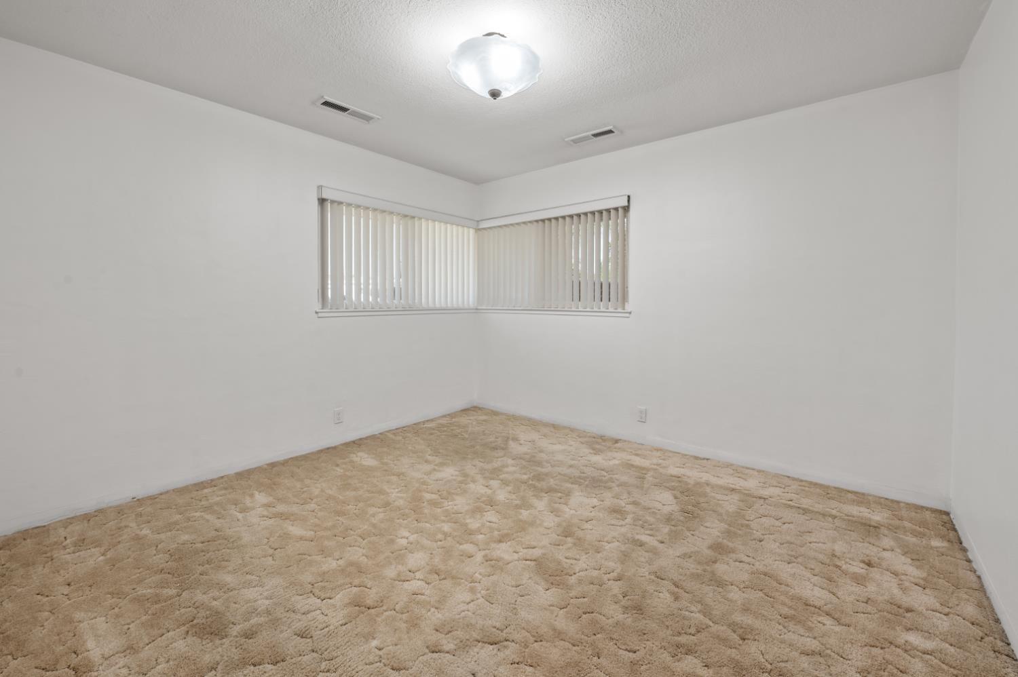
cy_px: 338
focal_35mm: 14
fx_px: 396
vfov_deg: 81.1
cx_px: 509
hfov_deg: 104.3
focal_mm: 14
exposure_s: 1/2
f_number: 9
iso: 250
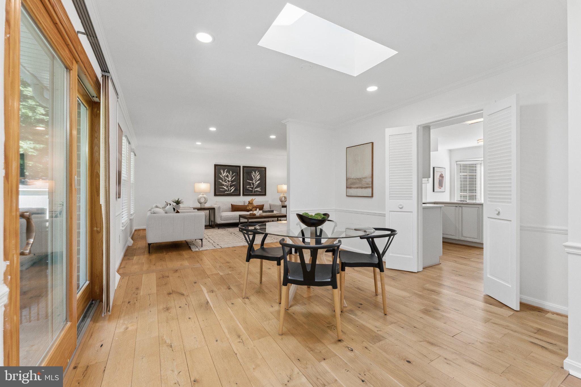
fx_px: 239
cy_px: 194
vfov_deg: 78.1
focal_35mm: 15
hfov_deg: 101.2
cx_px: 290
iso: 1250
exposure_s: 1/125
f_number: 7.1
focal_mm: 14.8
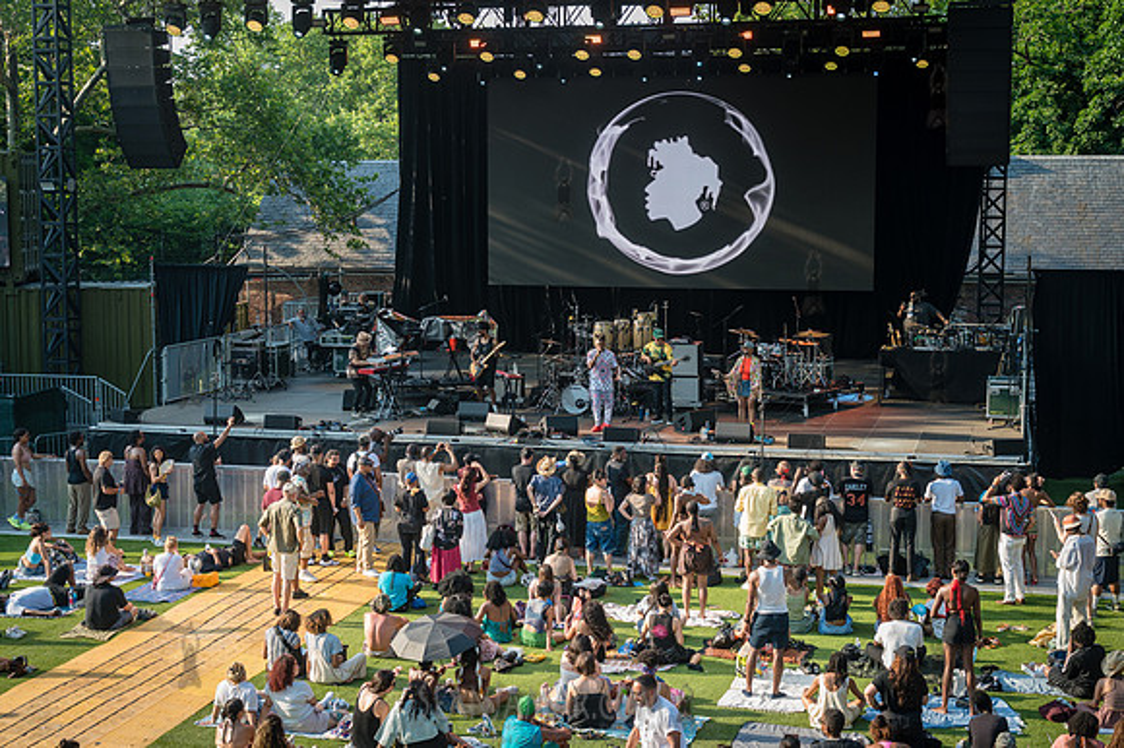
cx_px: 562
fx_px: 1642
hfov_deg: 37.8
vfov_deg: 25.7
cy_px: 374
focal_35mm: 53
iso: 400
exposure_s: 1/400
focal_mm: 52
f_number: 4.5
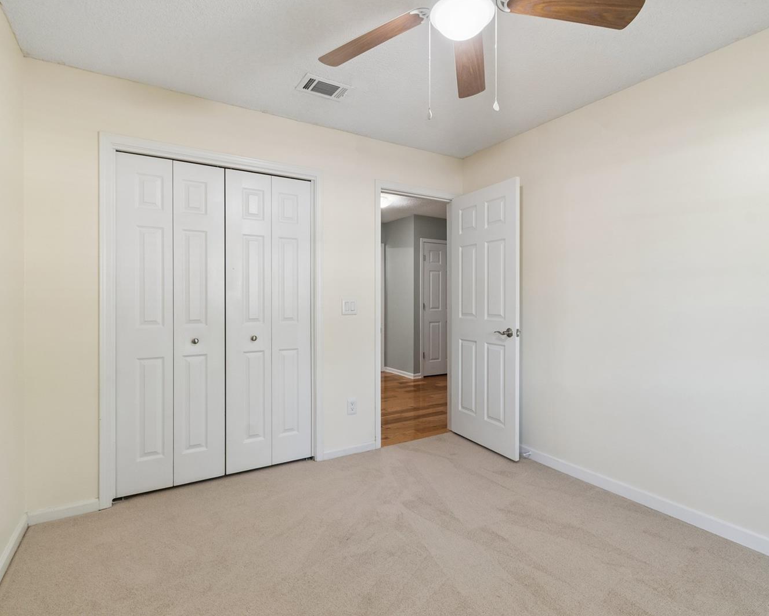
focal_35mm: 17
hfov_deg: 89.6
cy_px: 307
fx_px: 387
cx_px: 389
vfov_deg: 77.0
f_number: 7.1
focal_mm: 10
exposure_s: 1/4
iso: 400
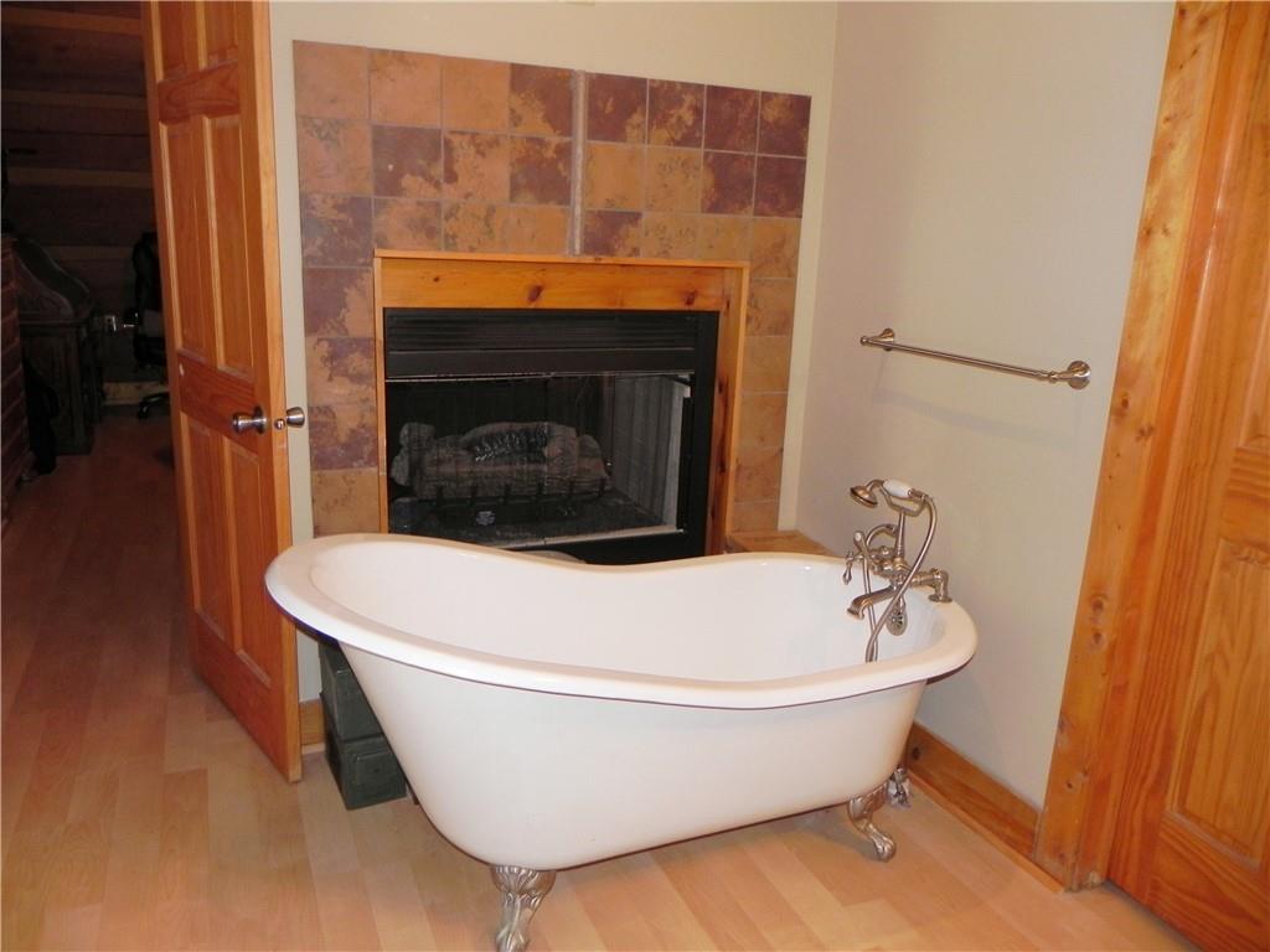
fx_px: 954
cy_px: 476
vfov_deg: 53.1
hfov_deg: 67.3
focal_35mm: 26
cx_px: 635
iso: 200
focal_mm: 4.6
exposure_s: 1/30
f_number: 2.8
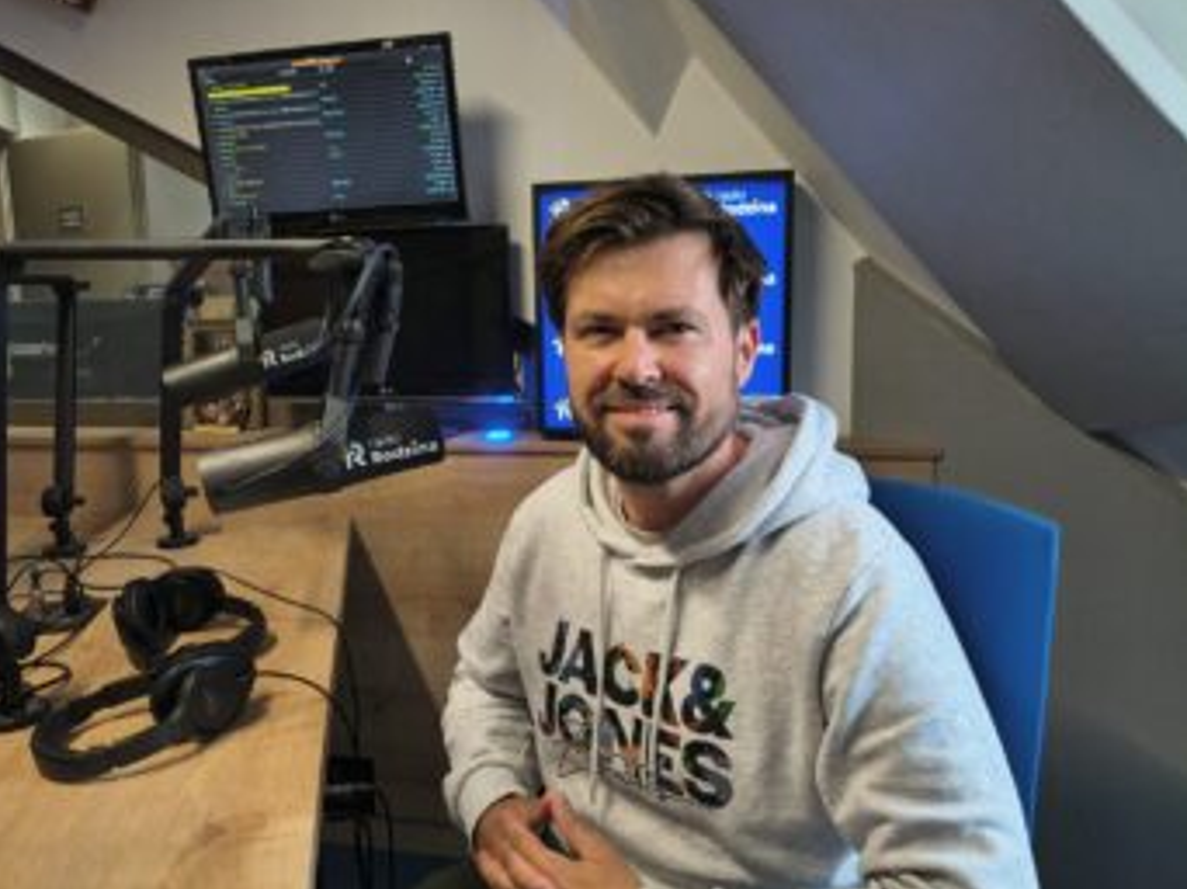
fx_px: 925
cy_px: 438
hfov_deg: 65.3
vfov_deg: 51.3
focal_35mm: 27
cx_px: 574
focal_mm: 4.81
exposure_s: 1/50
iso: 559
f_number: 1.8
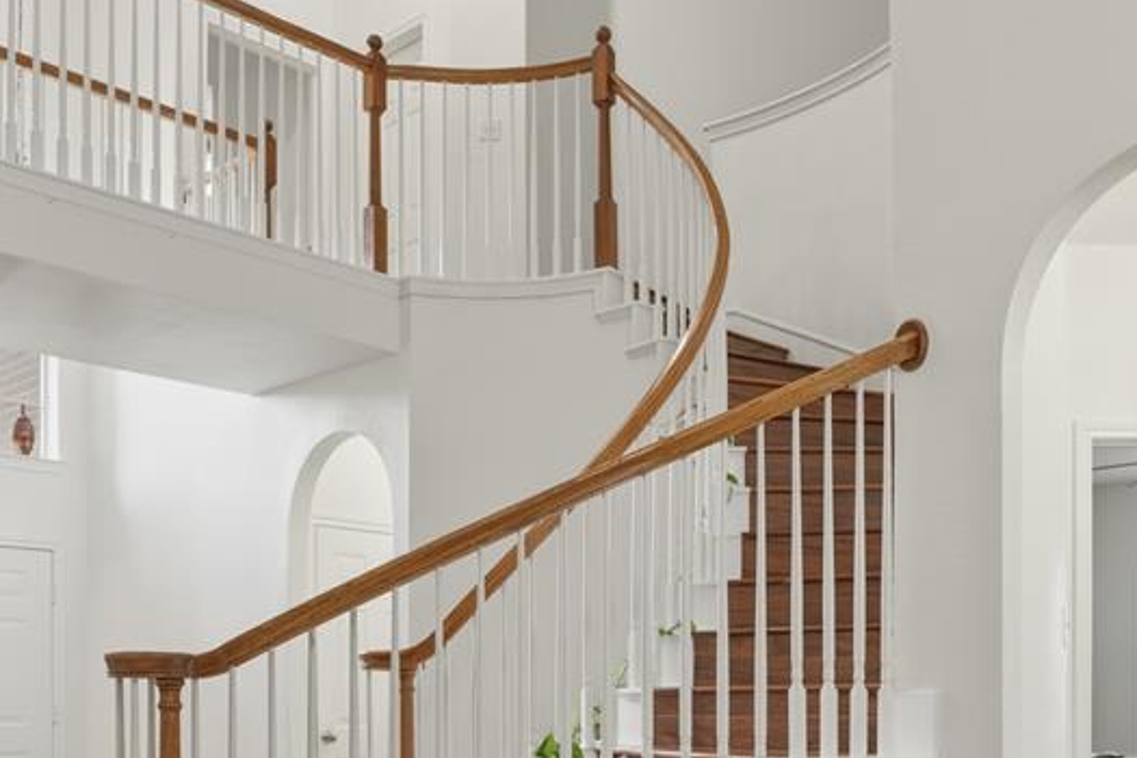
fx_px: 1232
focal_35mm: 39
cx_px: 554
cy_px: 457
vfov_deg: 34.1
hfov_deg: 49.5
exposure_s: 1/13
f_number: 4
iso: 320
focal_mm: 20
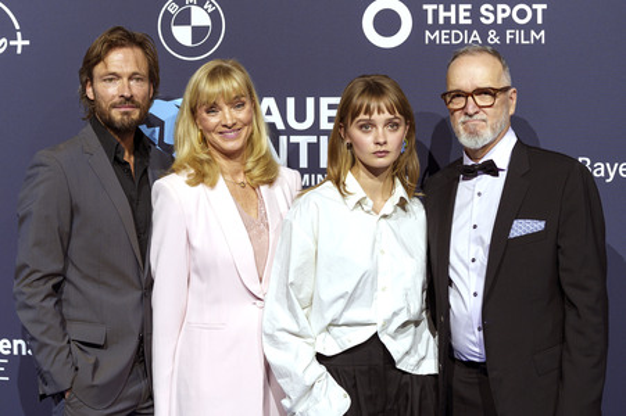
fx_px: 1216
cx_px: 313
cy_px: 208
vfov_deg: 19.4
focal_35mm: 70
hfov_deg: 28.9
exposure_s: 1/250
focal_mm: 70
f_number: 4
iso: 800
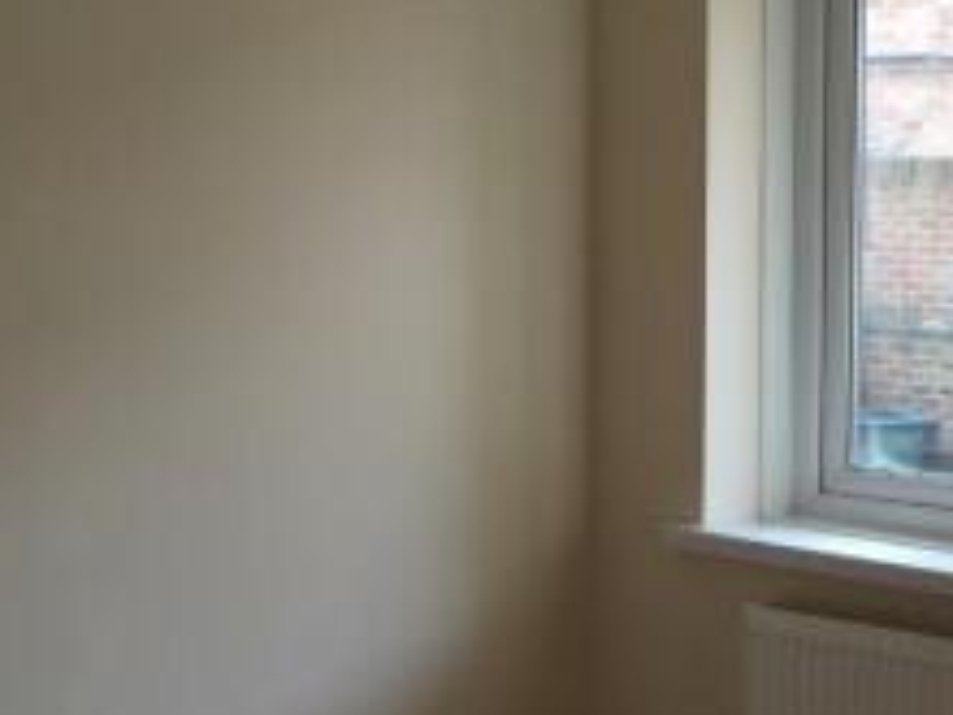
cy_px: 509
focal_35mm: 77
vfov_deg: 19.0
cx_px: 1007
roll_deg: -0.6
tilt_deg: -8.6
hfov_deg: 23.9
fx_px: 2120
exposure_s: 1/33
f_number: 2.2
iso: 40
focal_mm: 4.15
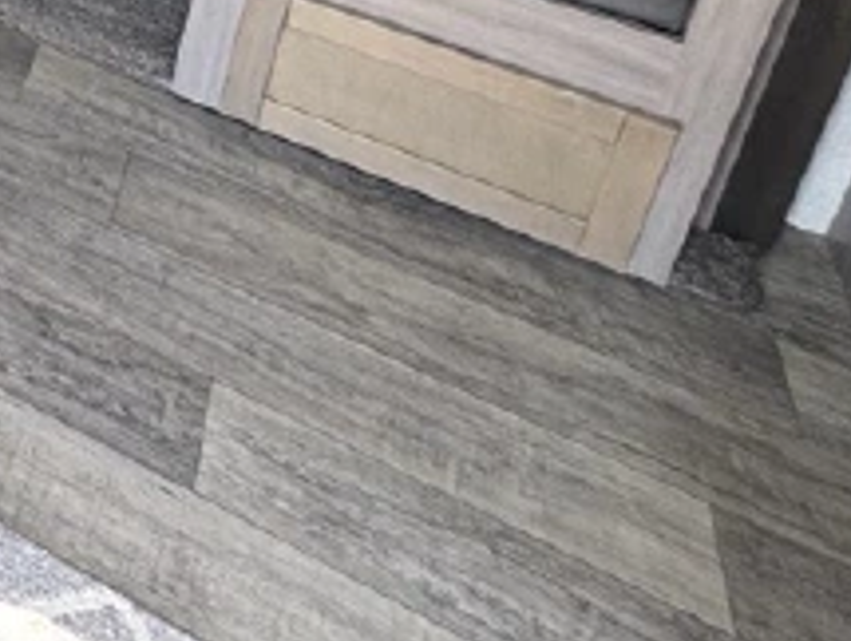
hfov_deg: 27.6
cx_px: -368
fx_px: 1281
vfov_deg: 20.6
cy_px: -483
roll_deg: -1.0
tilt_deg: -22.8
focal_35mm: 52
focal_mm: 2.22
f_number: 2.2
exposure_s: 1/99
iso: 80
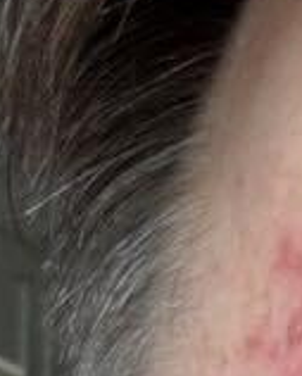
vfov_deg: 7.8
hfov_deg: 6.1
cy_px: 726
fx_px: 2640
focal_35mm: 237
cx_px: 858
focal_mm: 2.69
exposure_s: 1/60
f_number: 1.9
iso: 100
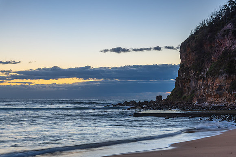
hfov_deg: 31.4
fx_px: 419
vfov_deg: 21.3
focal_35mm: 64
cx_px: 118
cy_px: 78
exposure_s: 1/1.67
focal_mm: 62
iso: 200
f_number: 8
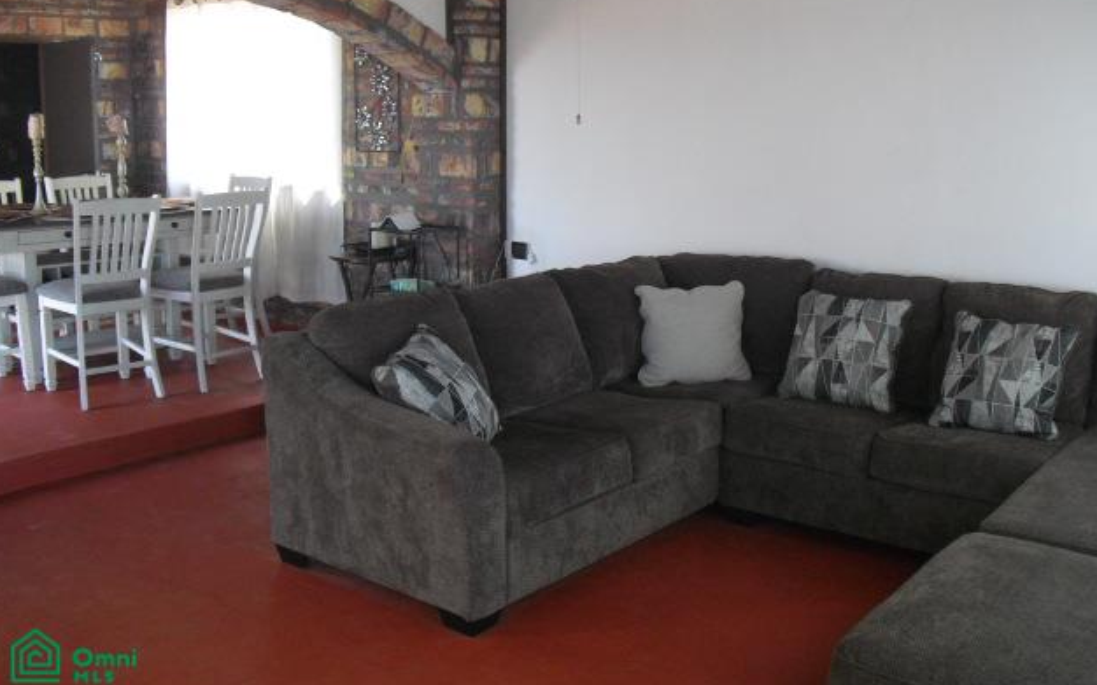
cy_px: 282
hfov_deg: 50.4
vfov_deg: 32.7
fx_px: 1166
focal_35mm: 39
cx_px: 550
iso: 400
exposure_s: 1/80
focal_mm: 6.3
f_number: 3.1
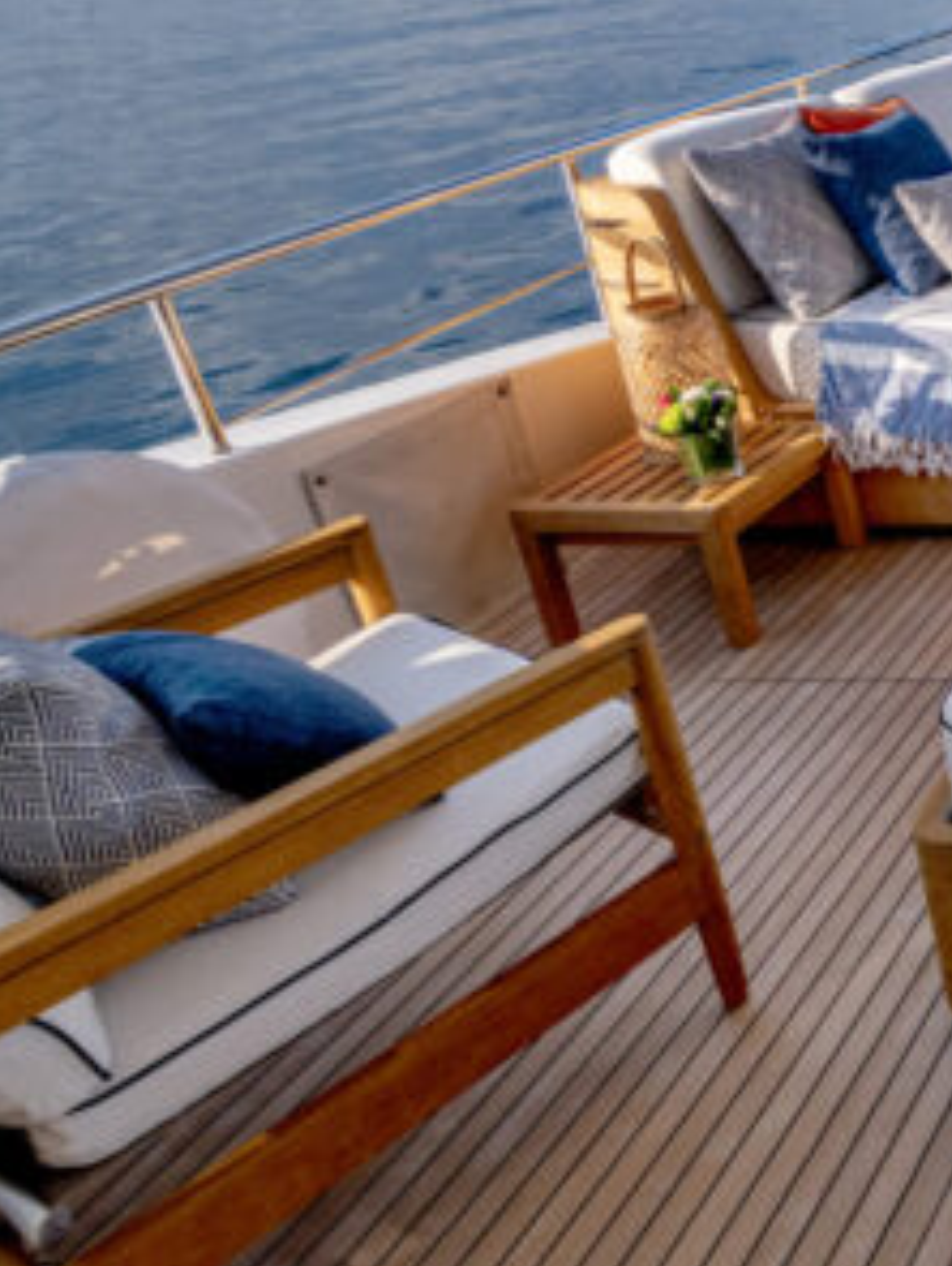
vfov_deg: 52.0
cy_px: 476
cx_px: 1501
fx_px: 1281
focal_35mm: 35
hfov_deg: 26.3
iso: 400
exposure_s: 1/1250
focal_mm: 14
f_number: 8
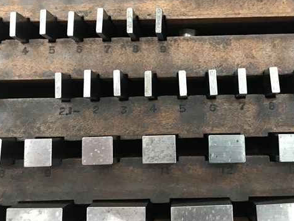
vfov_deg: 37.5
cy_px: 83
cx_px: 192
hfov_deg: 48.3
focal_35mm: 38
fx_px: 323
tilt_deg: -82.9
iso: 50
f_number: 1.8
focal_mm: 3.99
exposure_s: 1/15
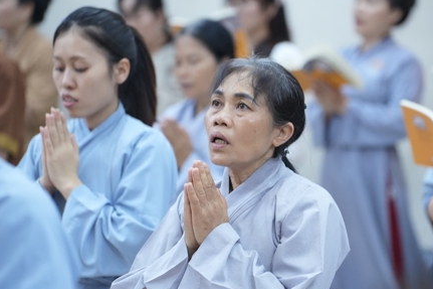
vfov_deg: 6.1
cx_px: 261
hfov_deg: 9.1
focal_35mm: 226
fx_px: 2717
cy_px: 200
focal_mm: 150
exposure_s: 1/80
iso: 4000
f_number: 2.8
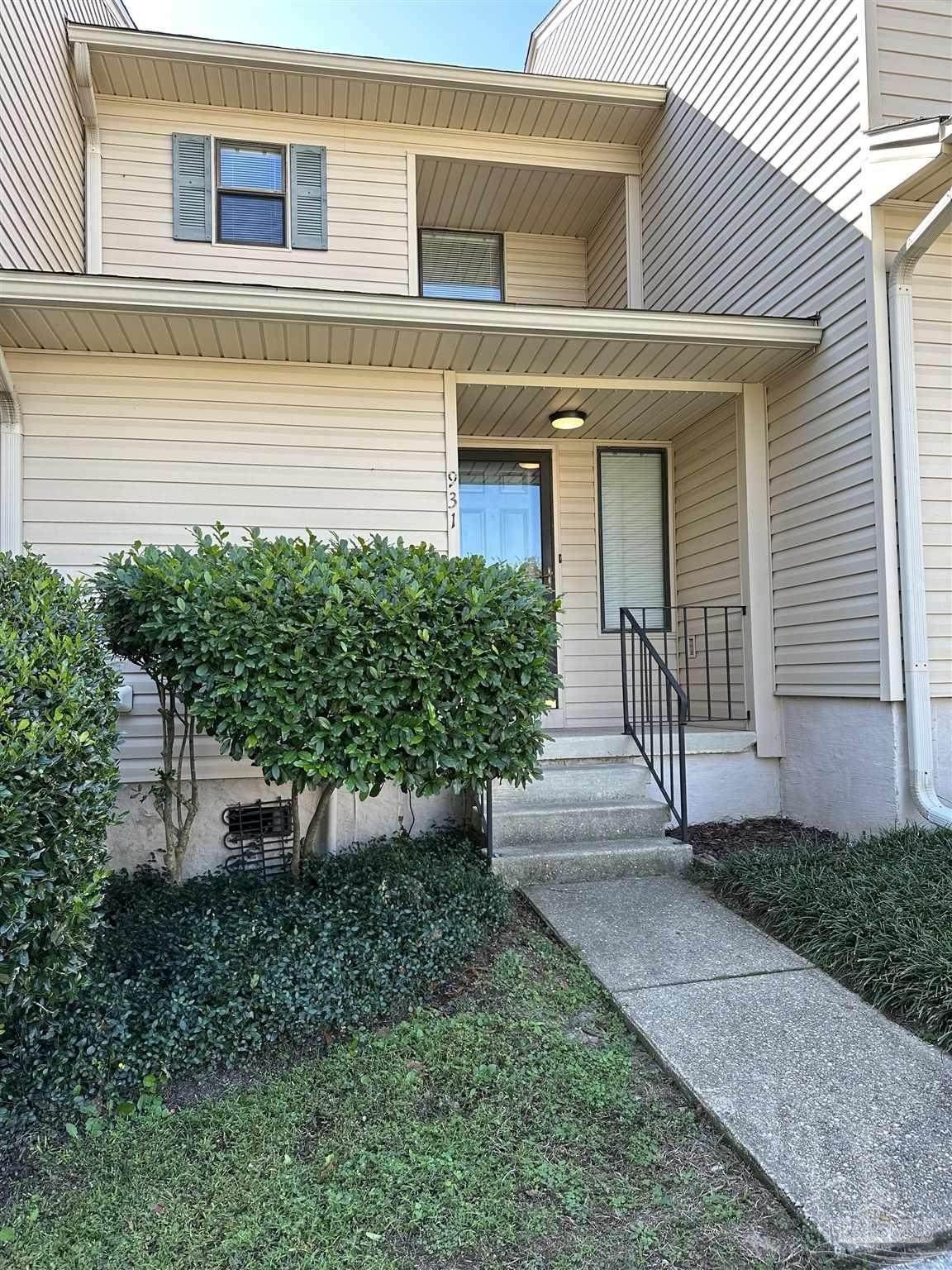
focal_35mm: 24
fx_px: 880
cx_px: 476
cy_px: 635
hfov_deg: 56.8
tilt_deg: +1.4
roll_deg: +1.2
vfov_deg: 71.6
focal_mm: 6.86
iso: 80
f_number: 1.78
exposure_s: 1/387
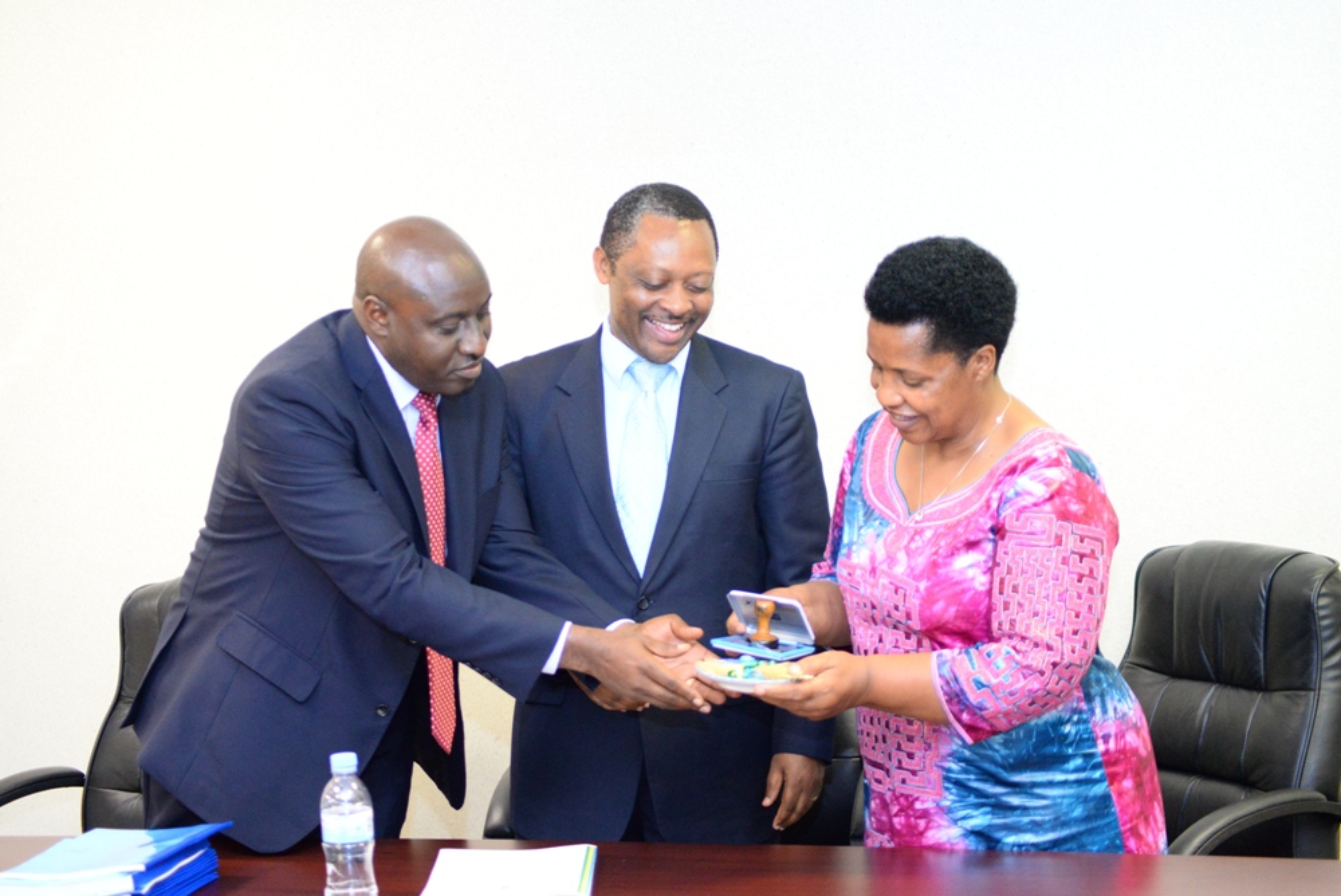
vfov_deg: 19.5
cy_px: 448
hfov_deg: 28.8
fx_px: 2609
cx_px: 670
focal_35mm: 70
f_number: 4
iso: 6400
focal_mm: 70
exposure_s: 1/200
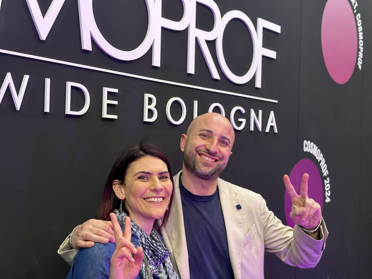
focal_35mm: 48
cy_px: 140
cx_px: 186
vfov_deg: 30.3
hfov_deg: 39.7
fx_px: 516
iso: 80
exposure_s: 1/100
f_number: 1.78
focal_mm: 6.86
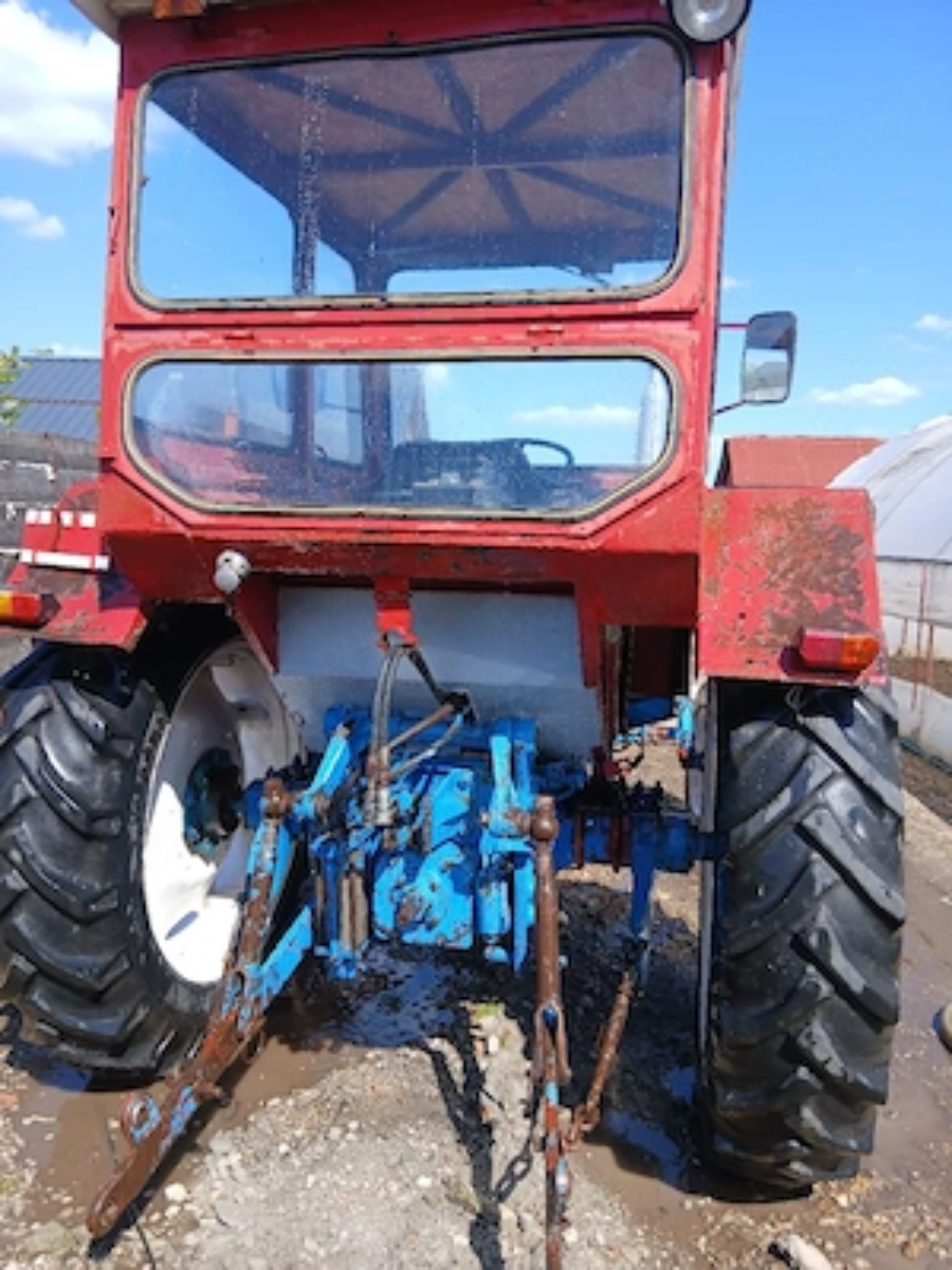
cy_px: 635
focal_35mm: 26
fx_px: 953
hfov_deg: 53.1
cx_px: 476
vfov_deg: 67.3
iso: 20
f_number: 1.8
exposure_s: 1/286
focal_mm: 3.98
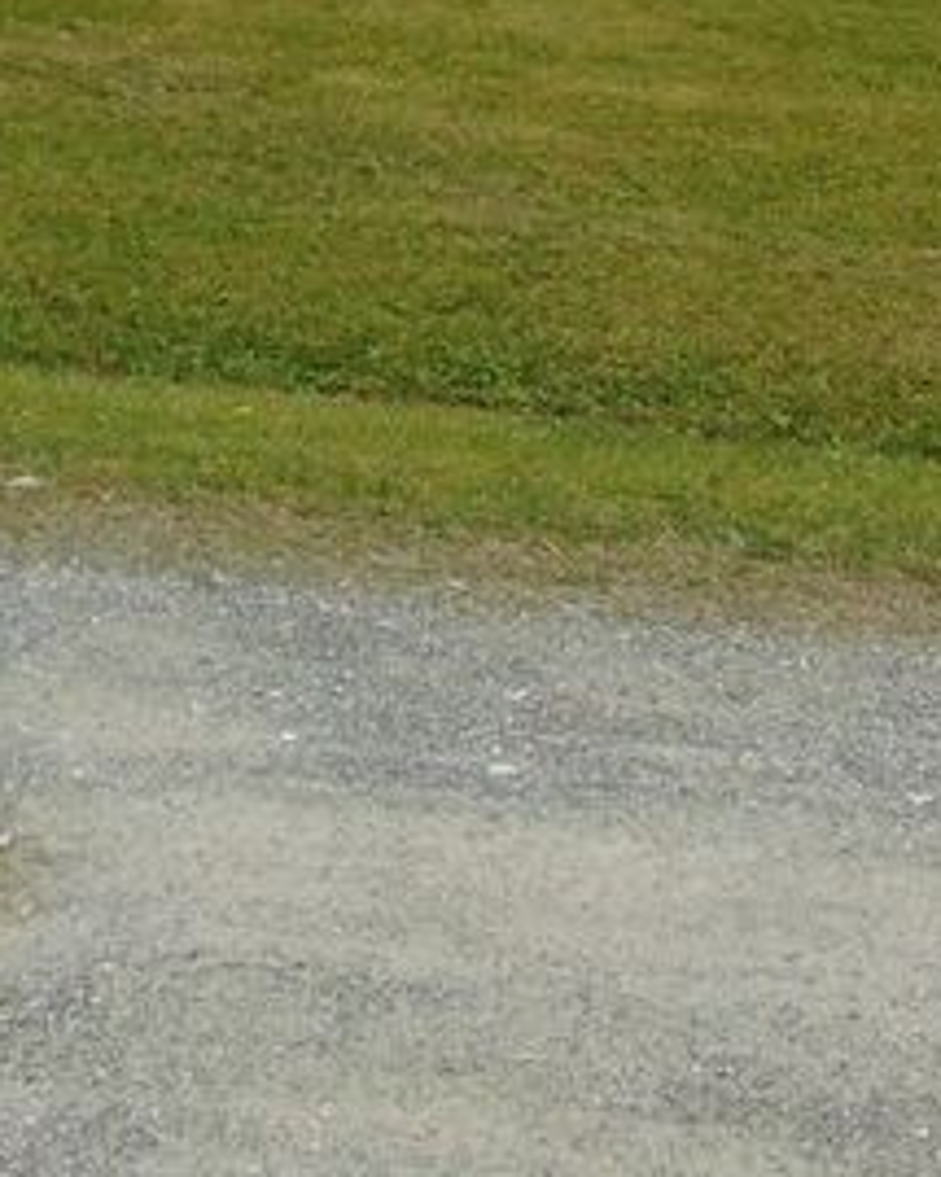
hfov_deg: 16.5
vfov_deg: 19.2
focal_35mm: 93
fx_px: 3239
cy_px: -293
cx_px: 267
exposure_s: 1/250
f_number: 7.7
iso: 80
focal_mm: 4.5
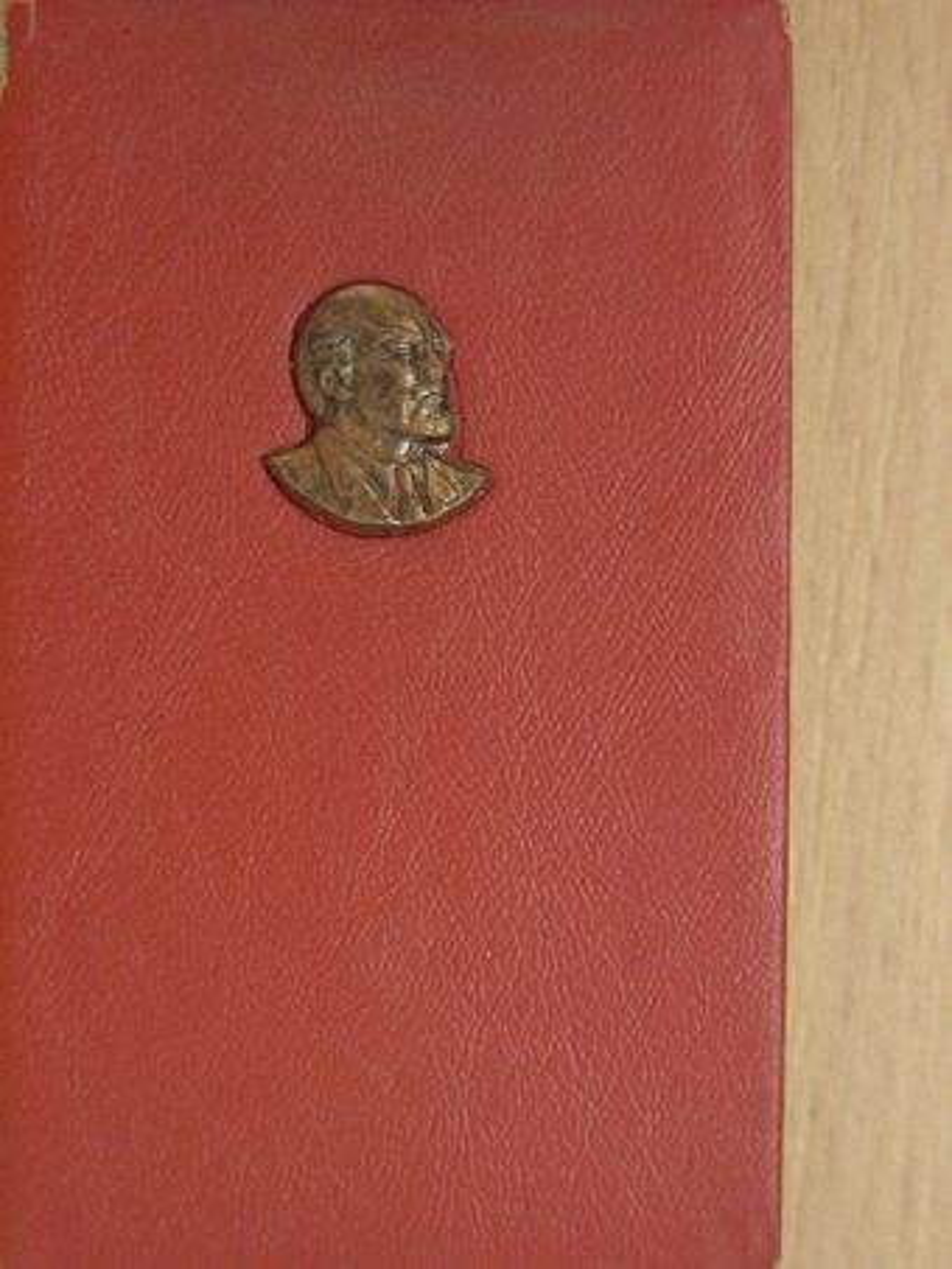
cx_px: 476
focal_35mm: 79
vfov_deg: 24.7
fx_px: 2895
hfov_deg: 18.7
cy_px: 634
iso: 200
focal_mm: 13.2
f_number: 3.5
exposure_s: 1/14.8
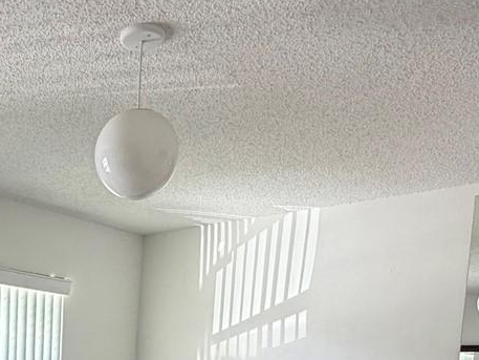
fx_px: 678
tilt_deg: -7.4
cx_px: 37
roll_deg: -0.7
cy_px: 448
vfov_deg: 26.0
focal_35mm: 49
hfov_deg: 36.2
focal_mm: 2.22
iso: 250
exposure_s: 1/121
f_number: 2.2
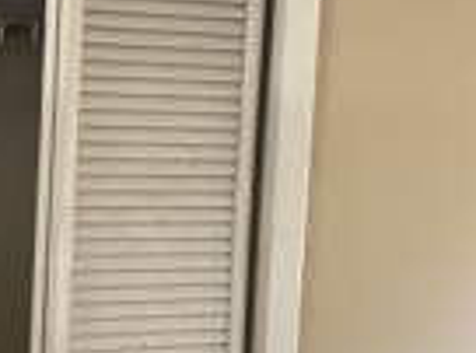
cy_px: 292
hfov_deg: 17.6
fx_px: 1261
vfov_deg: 15.8
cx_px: -357
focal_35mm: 92
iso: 400
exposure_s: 1/60
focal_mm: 5.96
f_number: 1.6
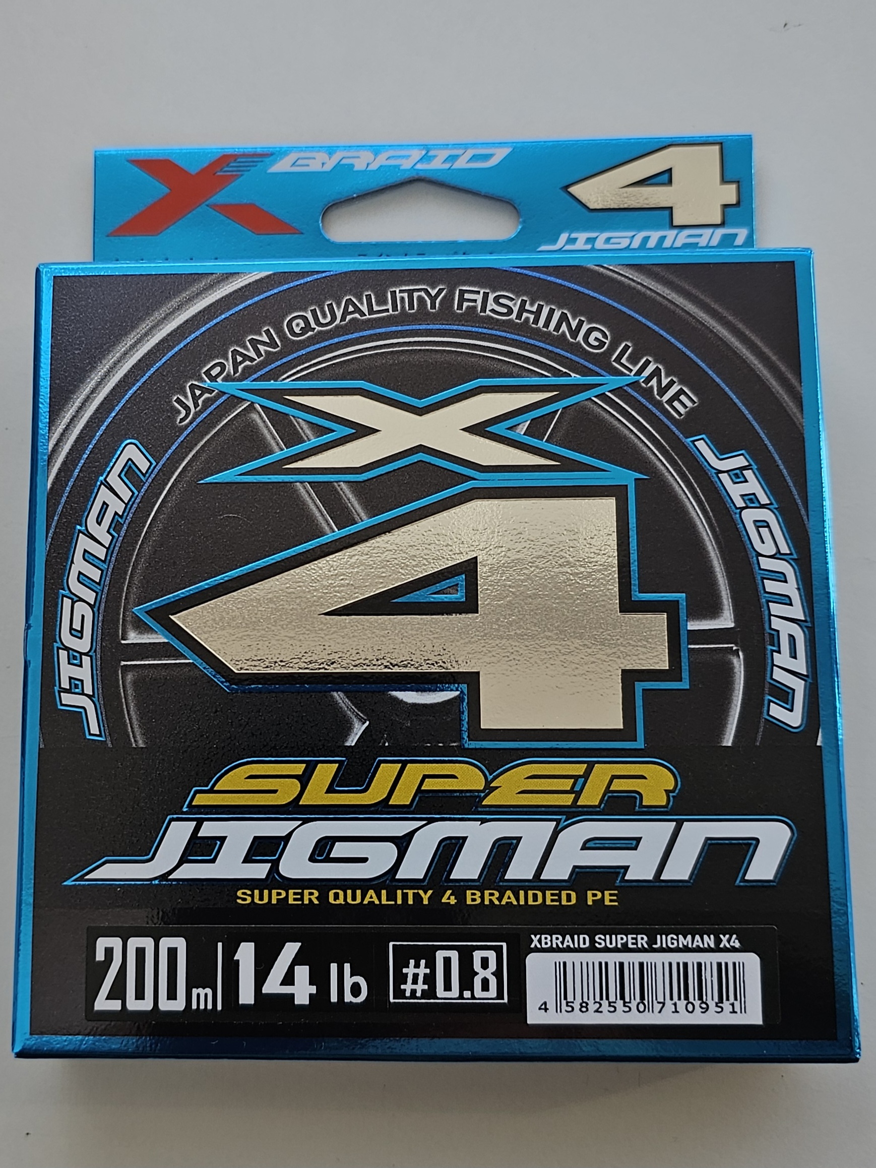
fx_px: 776
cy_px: 584
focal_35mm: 23
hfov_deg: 58.9
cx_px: 438
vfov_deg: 73.9
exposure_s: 1/250
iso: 16
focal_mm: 6.3
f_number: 1.7
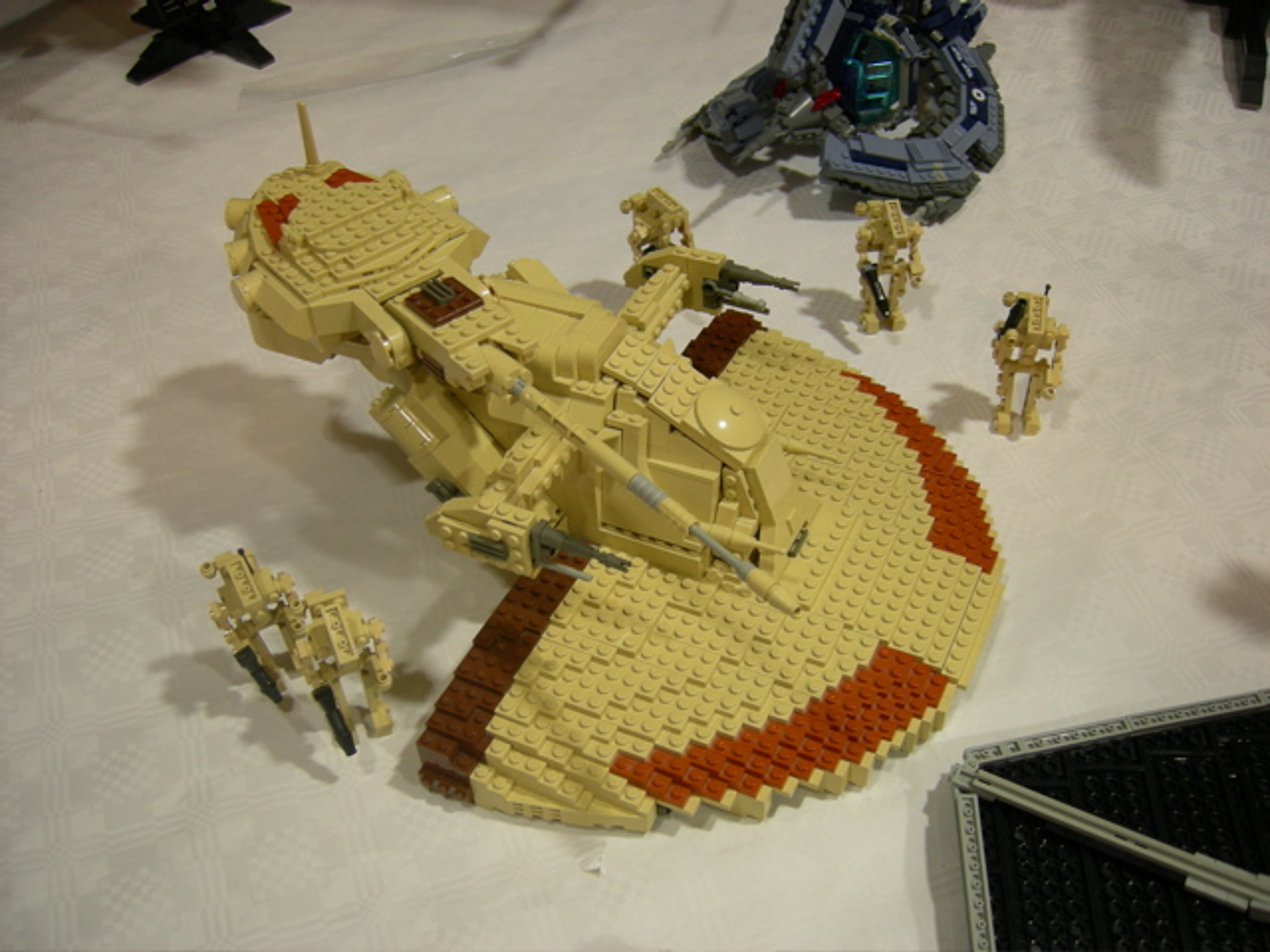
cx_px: 635
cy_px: 476
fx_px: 1321
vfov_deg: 39.7
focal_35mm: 36
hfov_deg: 51.4
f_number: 2.7
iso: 64
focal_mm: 7.5
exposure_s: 1/7.3
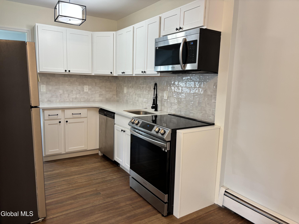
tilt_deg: -7.4
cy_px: 112
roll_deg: -1.8
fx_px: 225
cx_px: 150
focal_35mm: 26
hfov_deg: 67.3
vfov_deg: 53.1
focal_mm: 5.96
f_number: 1.6
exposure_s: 1/60
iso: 80
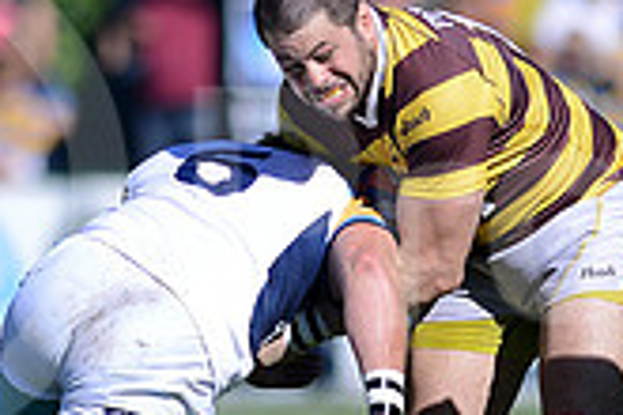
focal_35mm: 1057
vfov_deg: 1.3
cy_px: 198
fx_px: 18291
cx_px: 498
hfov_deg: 2.0
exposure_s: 1/4000
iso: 200
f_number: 2.8
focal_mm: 300
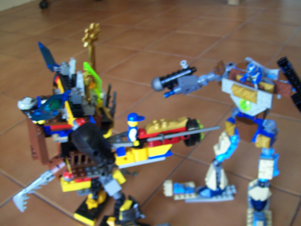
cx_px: 150
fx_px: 313
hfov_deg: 51.4
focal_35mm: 36
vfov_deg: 39.7
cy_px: 113
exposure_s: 1/32
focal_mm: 6
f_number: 2.7
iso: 138
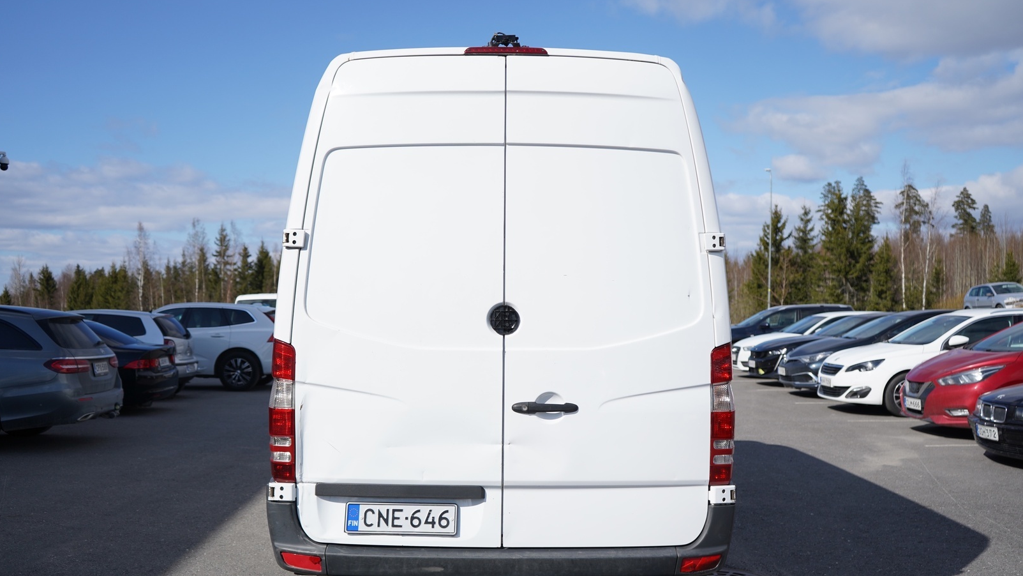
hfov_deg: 55.3
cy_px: 317
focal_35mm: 36
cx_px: 511
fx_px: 977
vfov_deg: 32.8
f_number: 4
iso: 100
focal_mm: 34
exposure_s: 1/1250
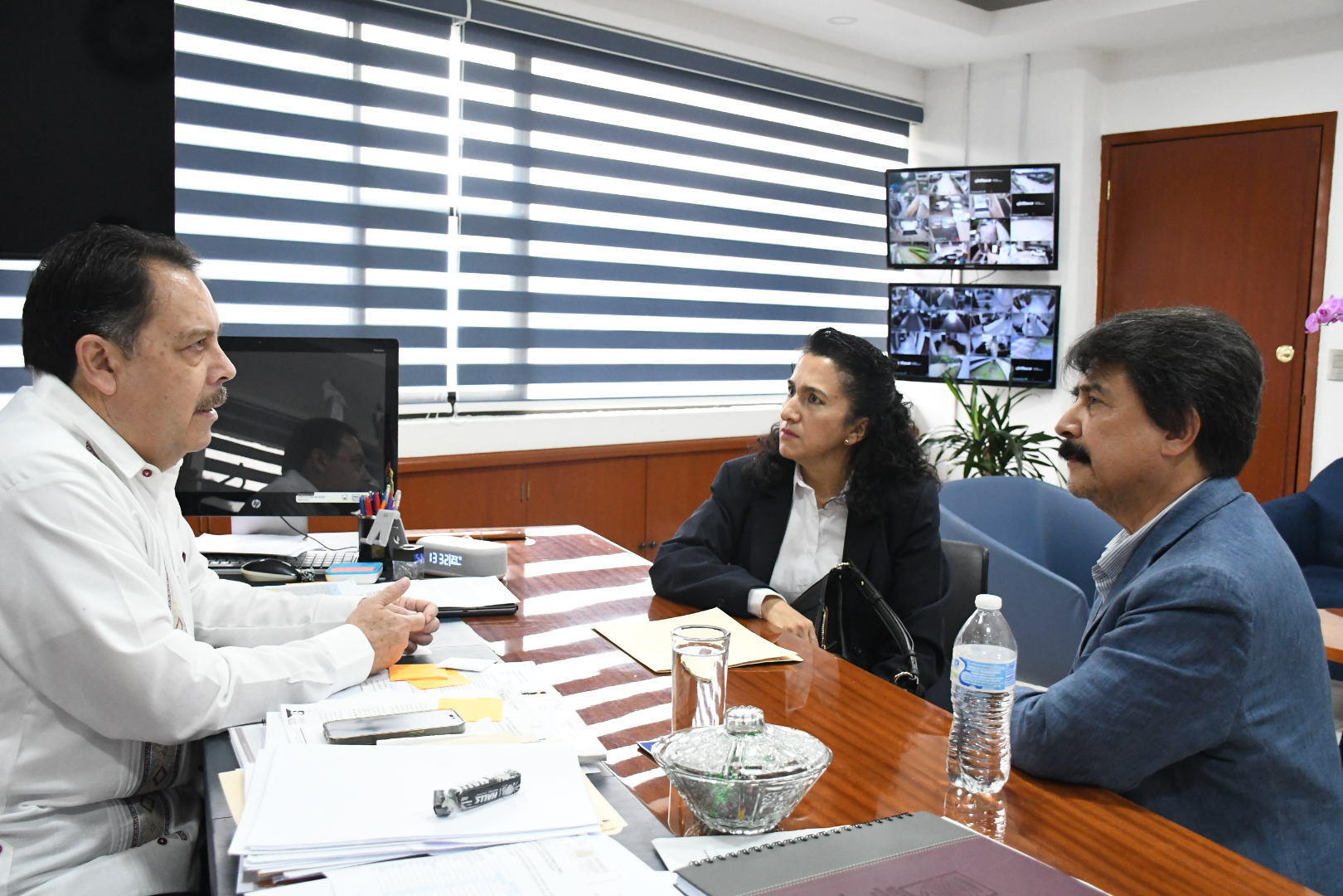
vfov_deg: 38.9
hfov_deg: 55.8
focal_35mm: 34
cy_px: 448
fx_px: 1268
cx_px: 672
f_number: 5
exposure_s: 1/125
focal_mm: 23
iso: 4000
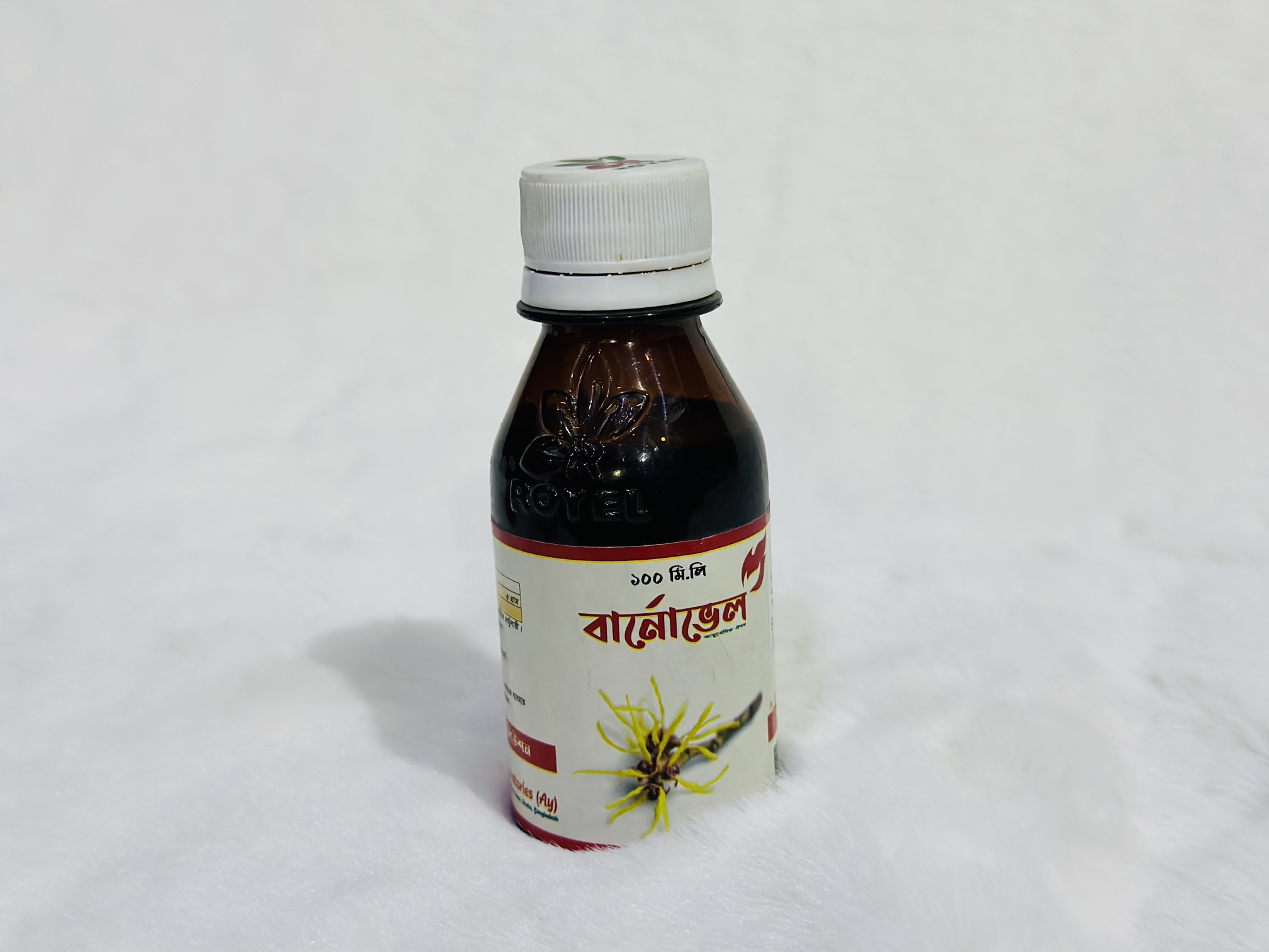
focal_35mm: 48
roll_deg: -1.5
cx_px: 634
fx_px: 1760
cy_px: 476
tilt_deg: -18.1
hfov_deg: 39.7
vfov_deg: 30.3
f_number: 1.78
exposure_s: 1/50
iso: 320
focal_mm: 6.86
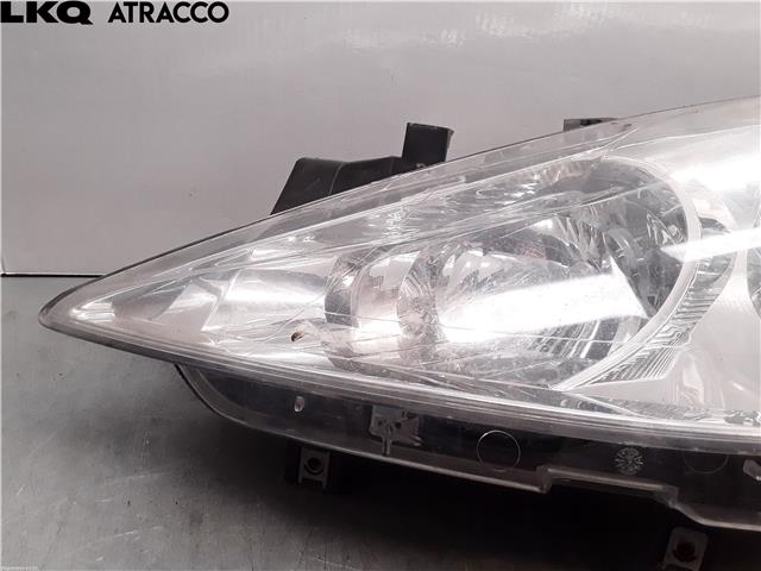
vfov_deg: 49.7
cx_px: 380
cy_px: 286
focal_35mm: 28
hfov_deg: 63.4
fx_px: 616
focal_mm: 2.91
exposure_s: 1/125
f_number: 1.9
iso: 100
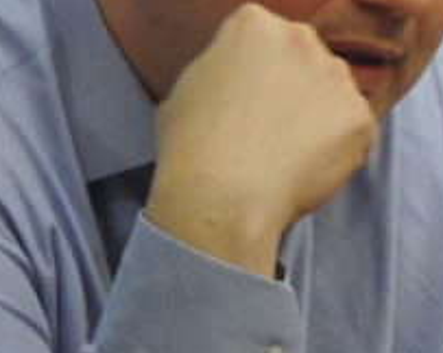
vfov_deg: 1.8
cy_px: 118
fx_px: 10963
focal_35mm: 837
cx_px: 369
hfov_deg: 2.3
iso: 800
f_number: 4.5
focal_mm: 30.3
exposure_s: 1/25
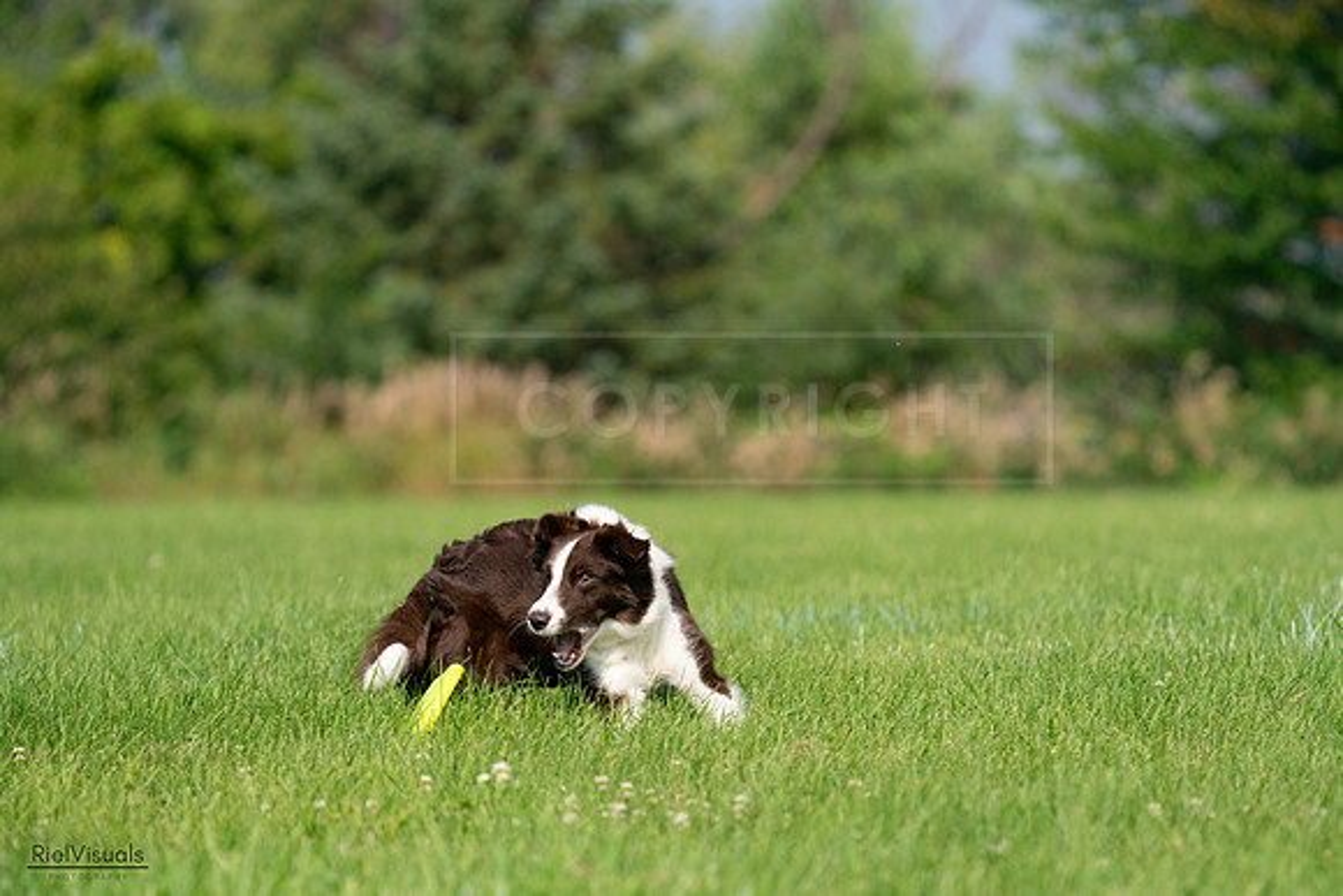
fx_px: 12164
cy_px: 448
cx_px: 672
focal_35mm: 326
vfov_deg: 4.2
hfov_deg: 6.3
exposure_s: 1/4000
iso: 800
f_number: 6.3
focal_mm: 326
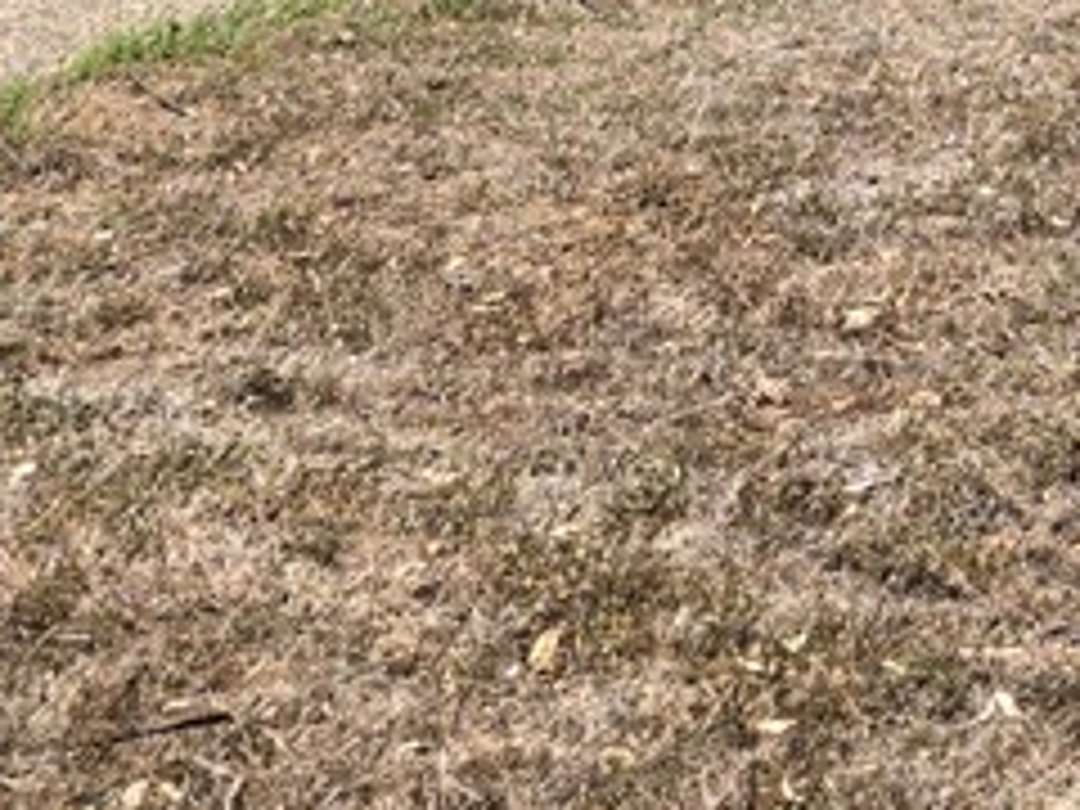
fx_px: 3058
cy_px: -634
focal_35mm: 98
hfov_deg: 18.9
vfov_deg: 13.6
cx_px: 1305
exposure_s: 1/1272
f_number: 1.8
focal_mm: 5.4
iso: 25
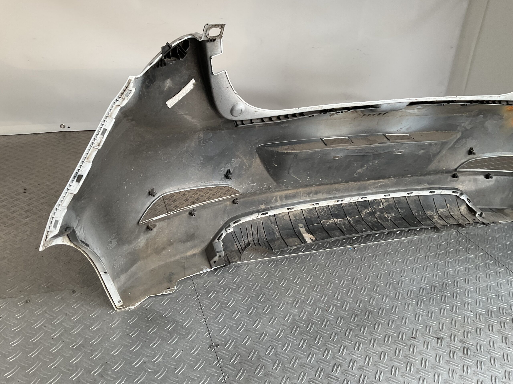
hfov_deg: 61.7
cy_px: 192
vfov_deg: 48.2
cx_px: 256
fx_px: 430
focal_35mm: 29
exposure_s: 1/60
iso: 40
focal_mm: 3
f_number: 1.8
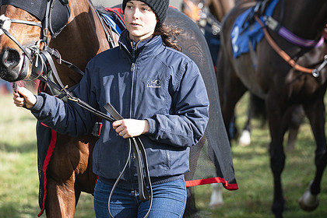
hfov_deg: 7.7
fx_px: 2416
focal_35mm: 266
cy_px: 63
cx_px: 123
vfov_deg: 5.2
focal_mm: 102
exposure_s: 1/1600
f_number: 2.8
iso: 160
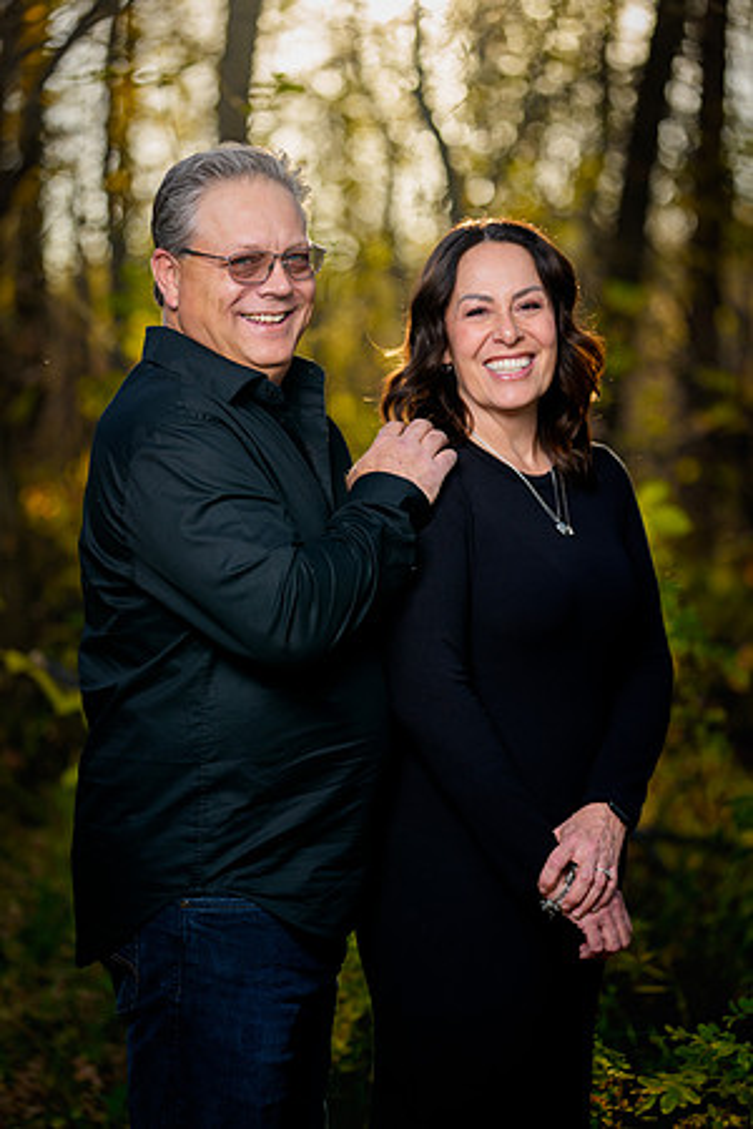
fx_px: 2541
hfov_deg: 16.9
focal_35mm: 81
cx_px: 376
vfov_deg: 25.1
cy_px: 564
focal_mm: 81
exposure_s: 1/200
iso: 200
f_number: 2
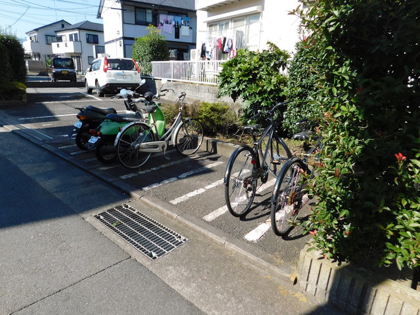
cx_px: 210
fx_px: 279
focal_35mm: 23
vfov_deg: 58.9
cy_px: 158
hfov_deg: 73.9
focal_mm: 4
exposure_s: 1/800
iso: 125
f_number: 3
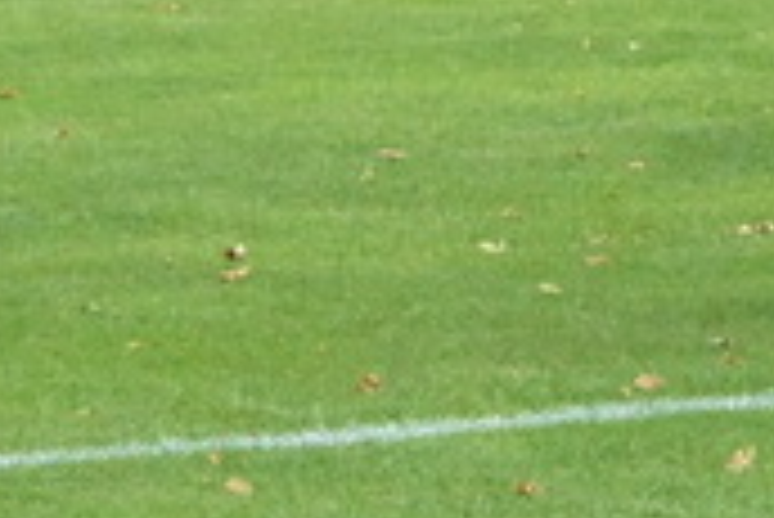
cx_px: 1494
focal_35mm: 498
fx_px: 10716
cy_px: -392
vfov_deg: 2.8
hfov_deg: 4.1
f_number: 16
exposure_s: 1/1250
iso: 3200
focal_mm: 79
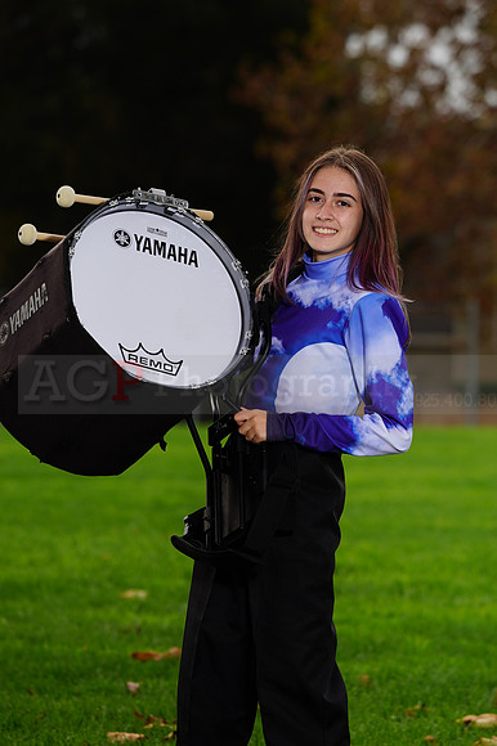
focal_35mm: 271
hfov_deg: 5.1
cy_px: 373
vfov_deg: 7.6
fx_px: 5618
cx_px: 248
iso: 160
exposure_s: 1/160
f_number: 8
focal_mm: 271
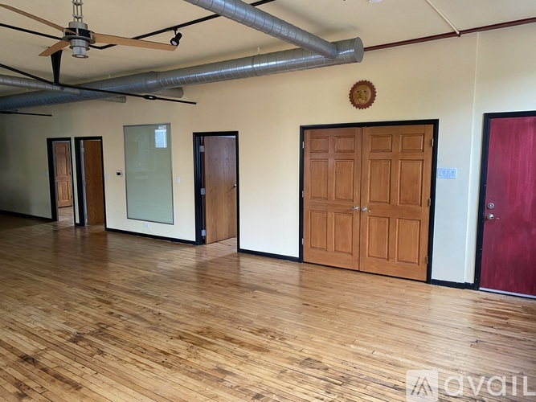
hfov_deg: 67.3
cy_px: 201
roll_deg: -0.5
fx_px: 403
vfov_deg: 53.0
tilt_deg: -7.1
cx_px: 268
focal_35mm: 26
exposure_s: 1/60
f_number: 1.8
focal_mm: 4.25
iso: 200
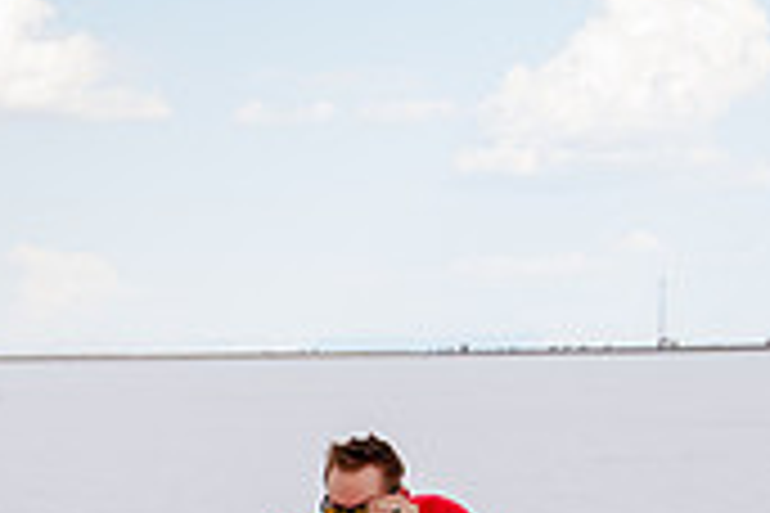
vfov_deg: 6.7
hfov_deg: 10.1
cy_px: 796
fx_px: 4342
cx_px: 18
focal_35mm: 203
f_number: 8
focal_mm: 58
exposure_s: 1/400
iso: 400
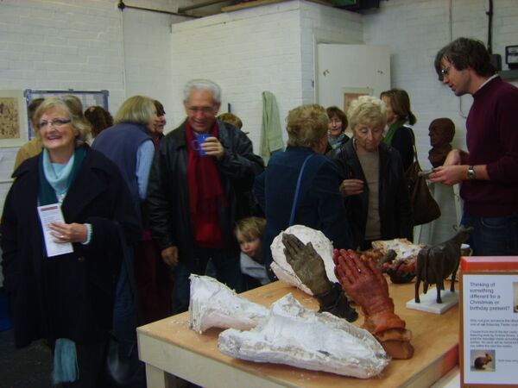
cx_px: 259
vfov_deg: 37.7
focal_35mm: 38
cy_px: 194
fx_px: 569
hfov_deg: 49.0
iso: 50
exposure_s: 1/30
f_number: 2.8
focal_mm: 7.8
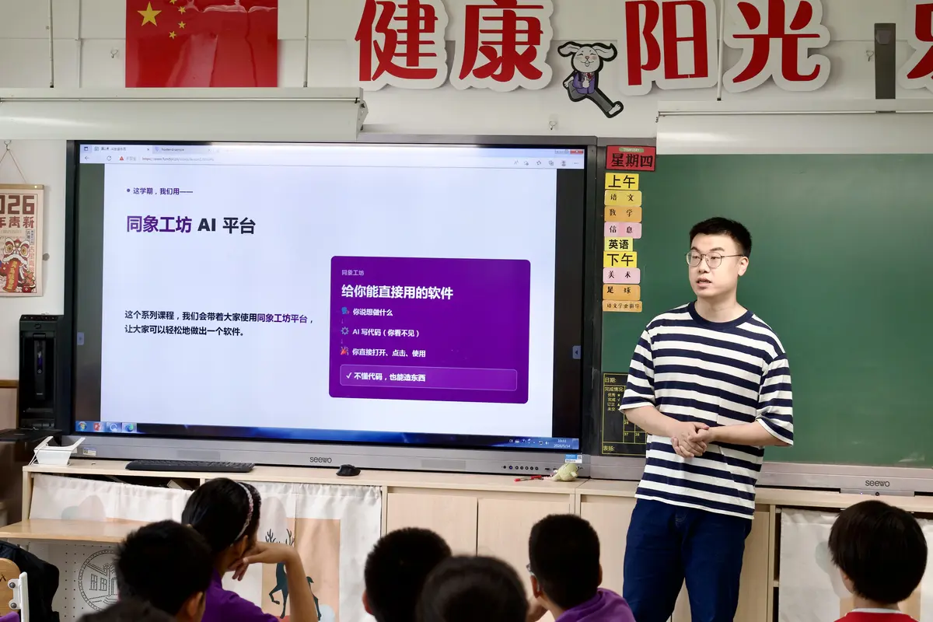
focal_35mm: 81
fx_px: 2099
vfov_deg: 16.9
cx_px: 466
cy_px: 311
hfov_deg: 25.1
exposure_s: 1/160
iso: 500
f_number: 4
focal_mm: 54
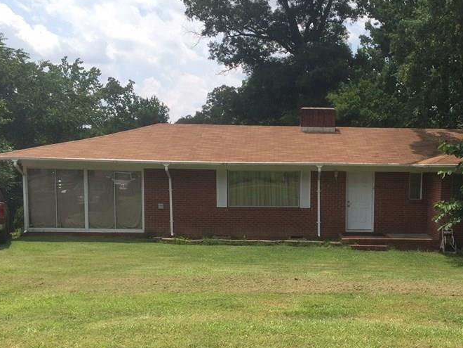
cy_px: 233
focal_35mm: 45
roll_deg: -1.6
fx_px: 602
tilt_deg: -6.6
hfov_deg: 41.3
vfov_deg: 31.9
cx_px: 326
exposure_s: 1/1522
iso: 32
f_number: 2.2
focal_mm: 4.15
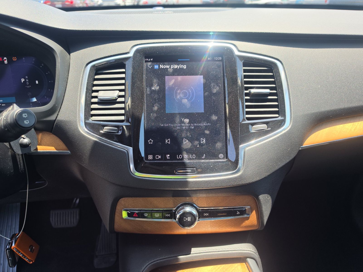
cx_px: 182
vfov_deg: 58.9
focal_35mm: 23
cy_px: 136
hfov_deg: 73.9
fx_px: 241
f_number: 1.4
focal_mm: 6.5
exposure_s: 1/154
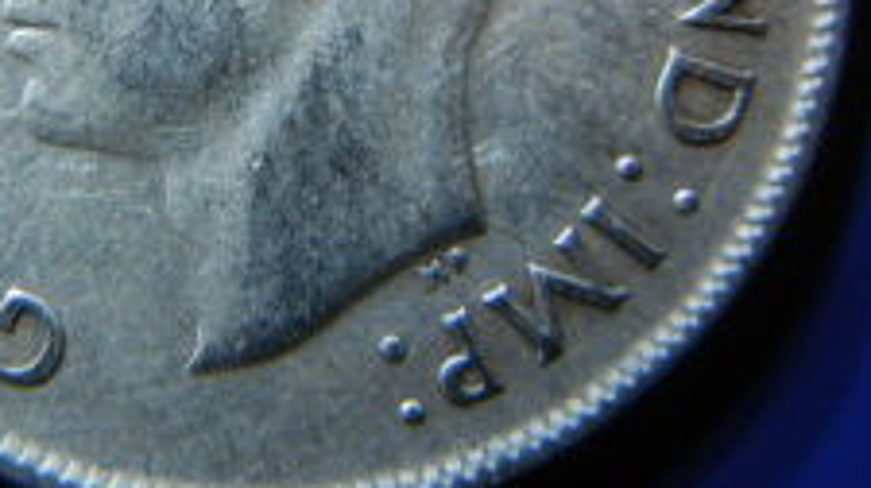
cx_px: 225
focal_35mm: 64
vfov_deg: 18.2
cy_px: -15
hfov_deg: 32.3
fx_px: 1477
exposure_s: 1/80
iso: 160
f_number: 3.5
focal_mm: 5.4
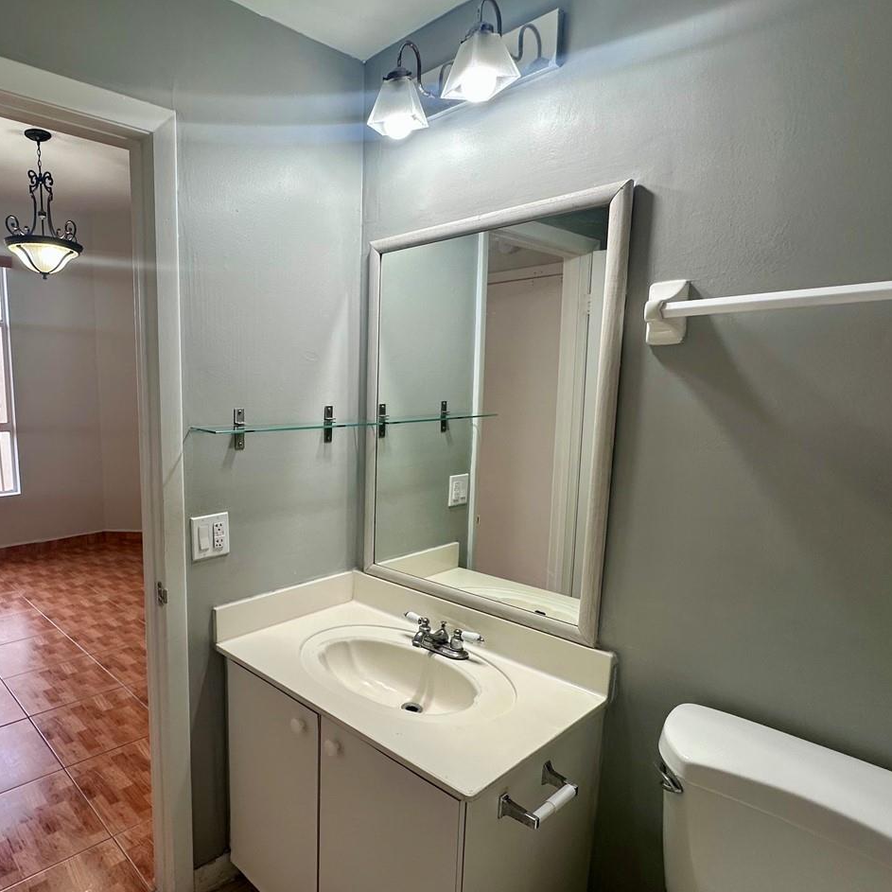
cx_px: 269
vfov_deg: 72.1
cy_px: 476
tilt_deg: -8.6
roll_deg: +0.0
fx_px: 612
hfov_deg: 69.2
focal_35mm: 21
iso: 50
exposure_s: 1/120
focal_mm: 2.22
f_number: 2.2
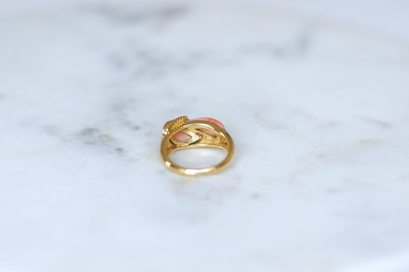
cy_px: 136
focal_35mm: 105
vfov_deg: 13.0
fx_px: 1193
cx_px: 204
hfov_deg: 19.5
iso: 200
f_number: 3.2
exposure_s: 1/125
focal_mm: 70
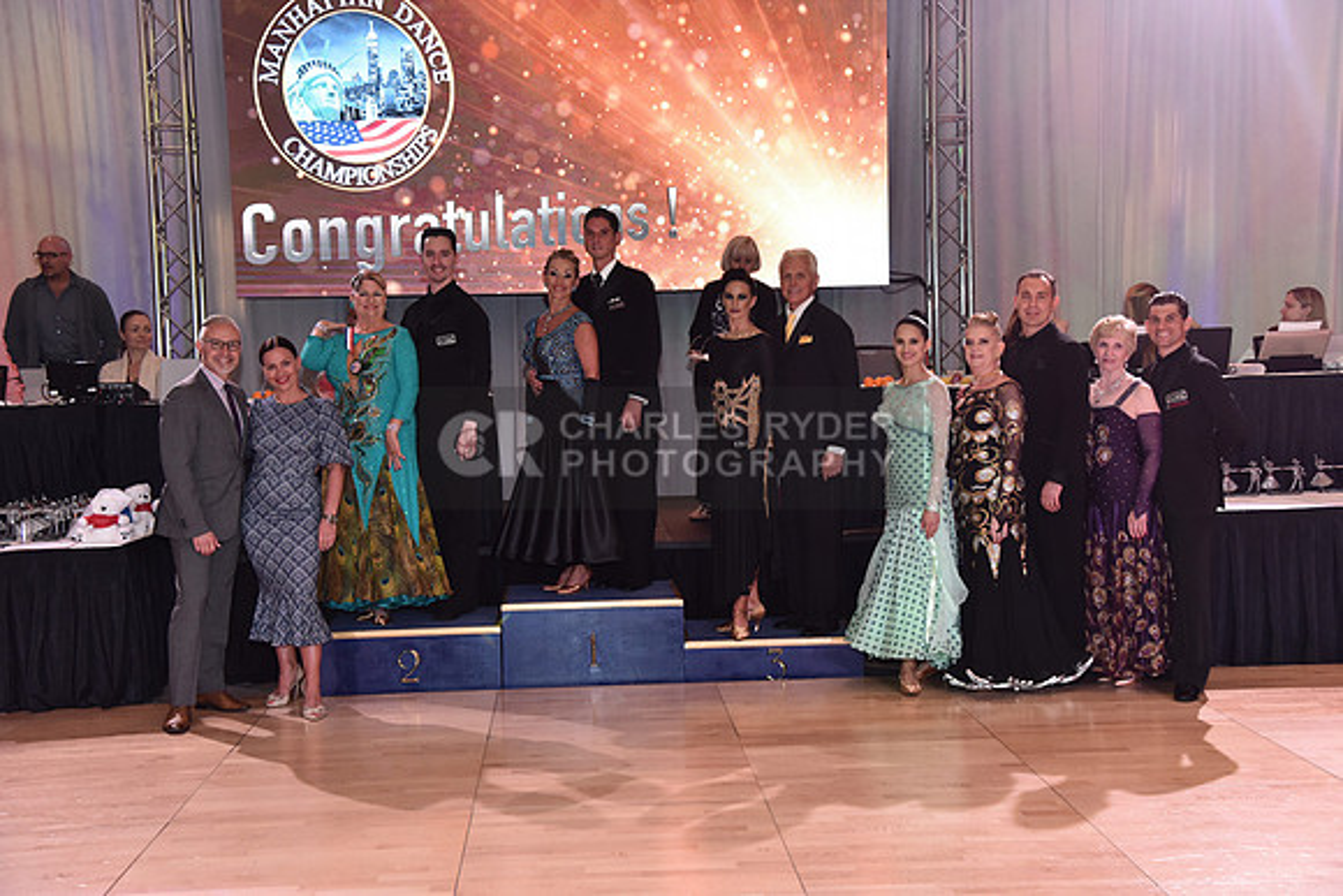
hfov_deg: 42.7
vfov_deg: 29.3
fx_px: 1716
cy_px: 448
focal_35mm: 46
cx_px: 672
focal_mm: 46
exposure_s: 1/250
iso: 2000
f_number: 4.5
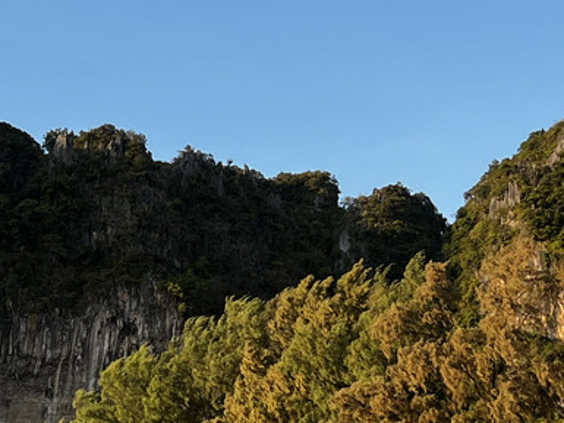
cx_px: 126
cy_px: 523
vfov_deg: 13.3
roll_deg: -0.4
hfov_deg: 18.1
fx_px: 1760
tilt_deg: +3.2
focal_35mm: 108
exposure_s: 1/1038
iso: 50
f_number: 1.5
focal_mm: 5.7
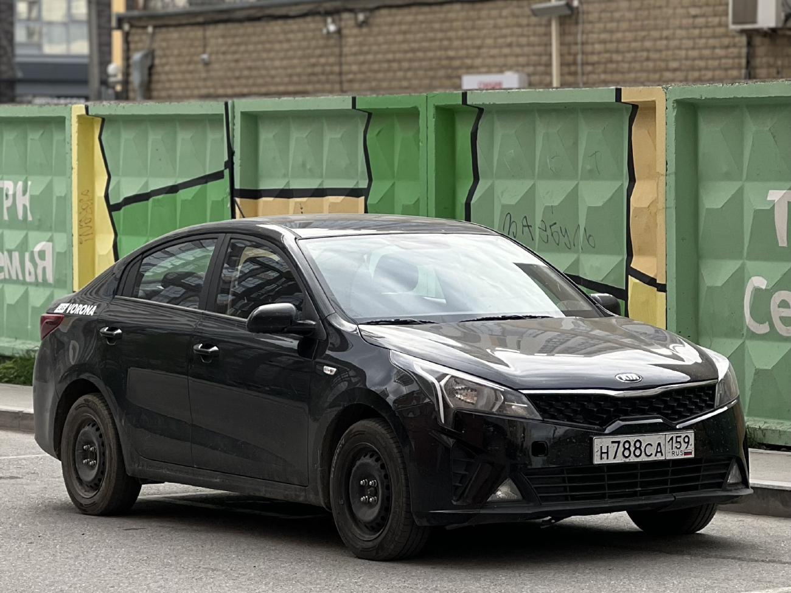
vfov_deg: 19.1
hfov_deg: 25.3
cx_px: 396
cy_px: 296
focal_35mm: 77
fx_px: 1760
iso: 32
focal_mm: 9
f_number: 2.8
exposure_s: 1/121
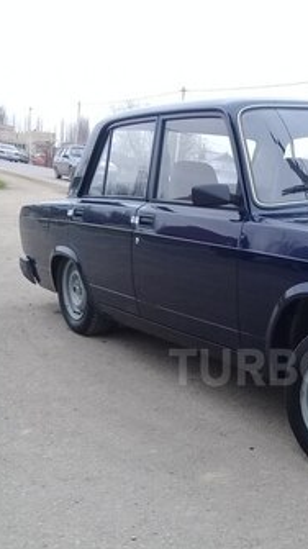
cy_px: 367
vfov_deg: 40.8
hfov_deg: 23.1
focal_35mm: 50
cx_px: 295
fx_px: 727
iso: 50
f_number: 2.2
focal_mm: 3.3
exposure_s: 1/304
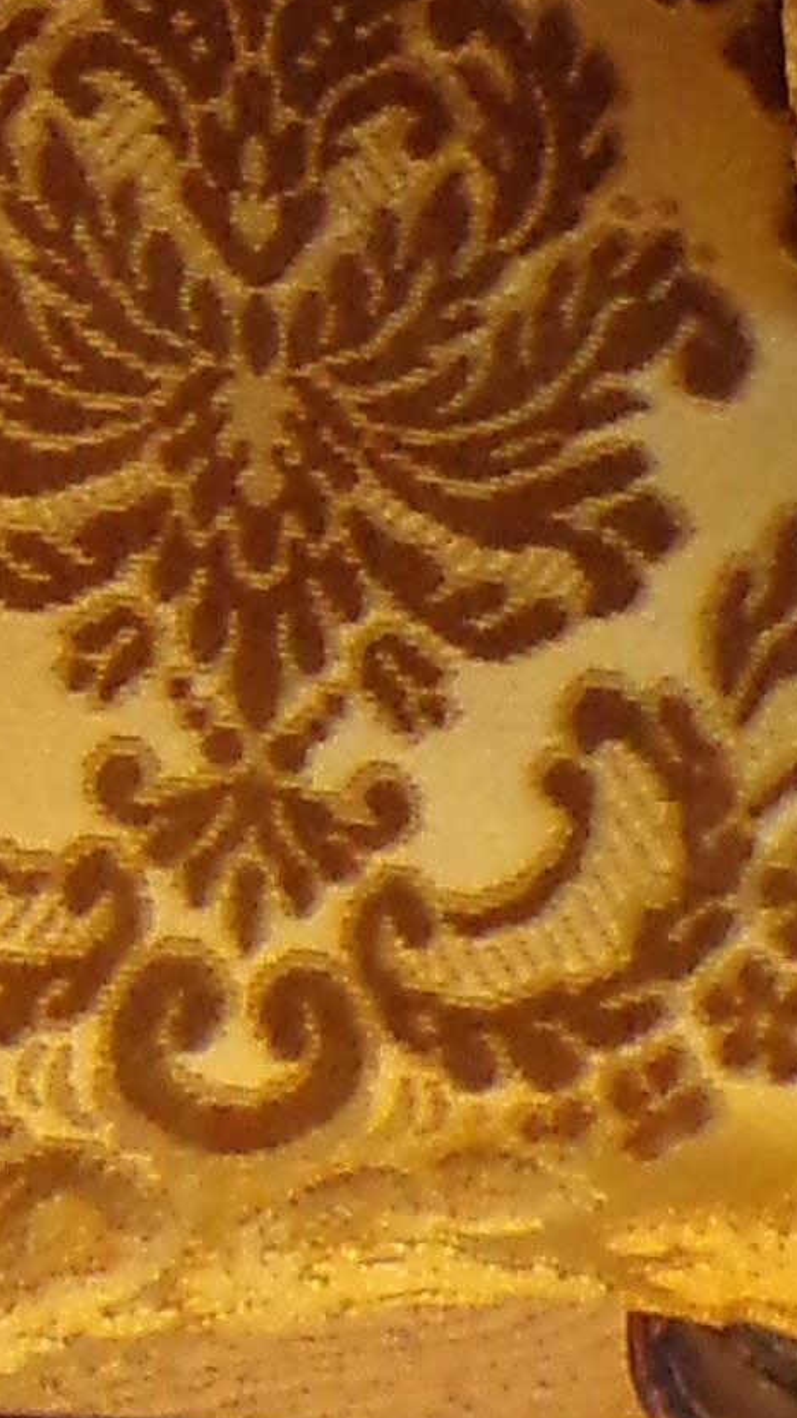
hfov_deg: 7.0
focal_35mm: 170
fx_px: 6389
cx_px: -593
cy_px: -1391
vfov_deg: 11.4
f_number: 3.1
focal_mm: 5
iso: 336
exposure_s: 1/17
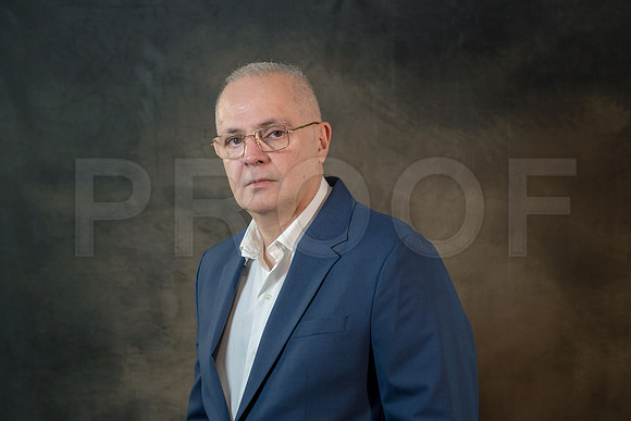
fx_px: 1841
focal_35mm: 105
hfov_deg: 19.5
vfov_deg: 13.0
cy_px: 210
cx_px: 316
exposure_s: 1/100
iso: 250
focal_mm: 105
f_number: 5
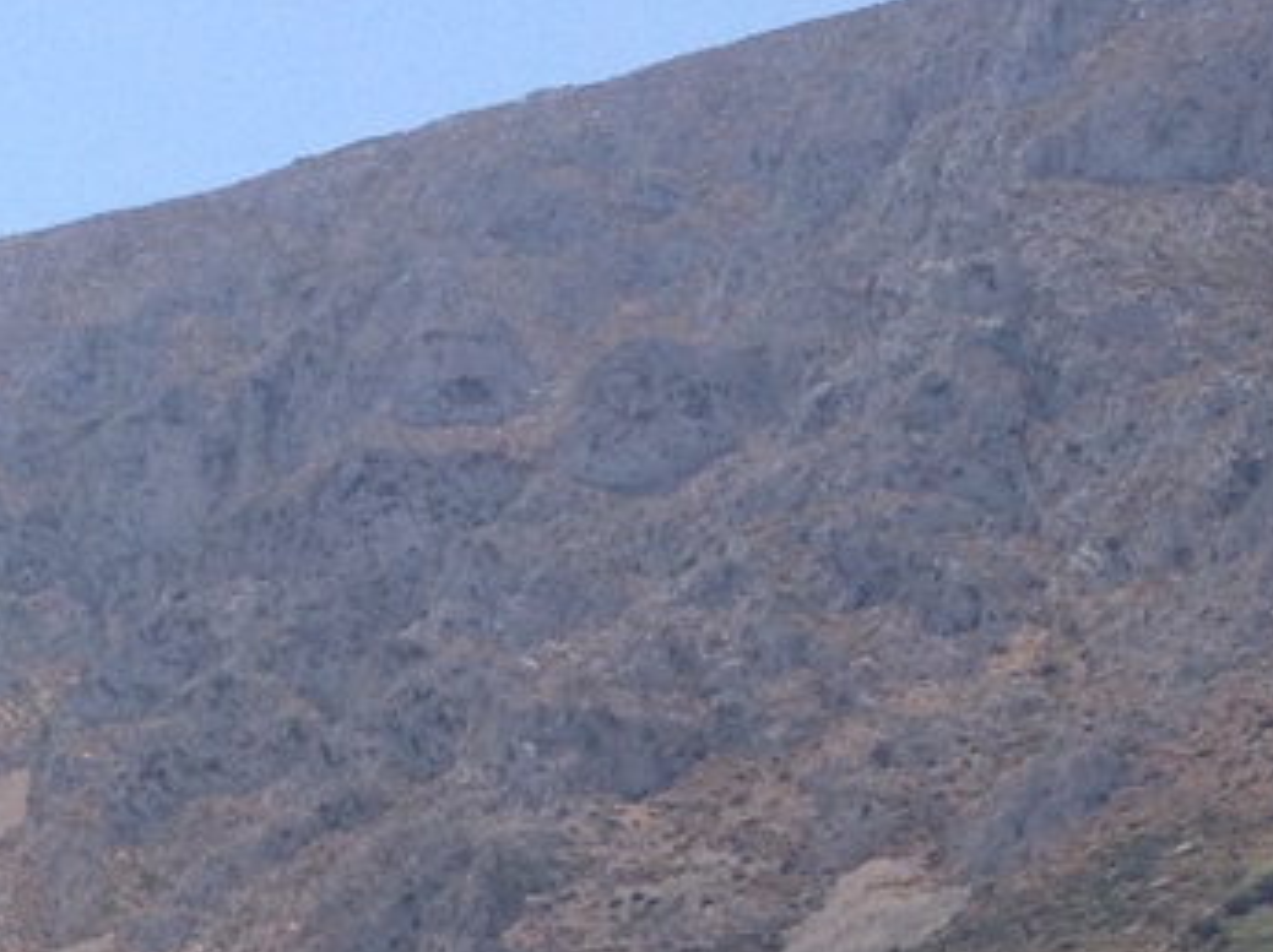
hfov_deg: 11.3
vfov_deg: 8.6
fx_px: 5953
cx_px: -1093
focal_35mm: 162
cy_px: 1992
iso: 50
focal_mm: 4.28
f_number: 2.4
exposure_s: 1/1972
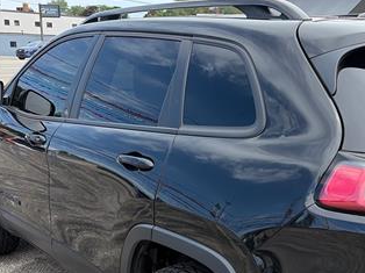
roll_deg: +0.1
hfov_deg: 35.7
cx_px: 253
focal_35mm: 53
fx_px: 558
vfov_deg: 27.1
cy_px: 202
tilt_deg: -15.8
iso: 64
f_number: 1.6
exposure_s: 1/1117
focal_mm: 5.96
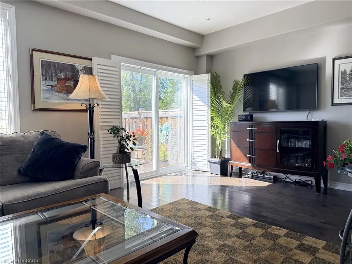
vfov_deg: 56.8
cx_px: 176
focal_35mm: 24
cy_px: 132
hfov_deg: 71.6
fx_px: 244
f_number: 1.78
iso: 100
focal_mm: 6.76
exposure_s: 1/535
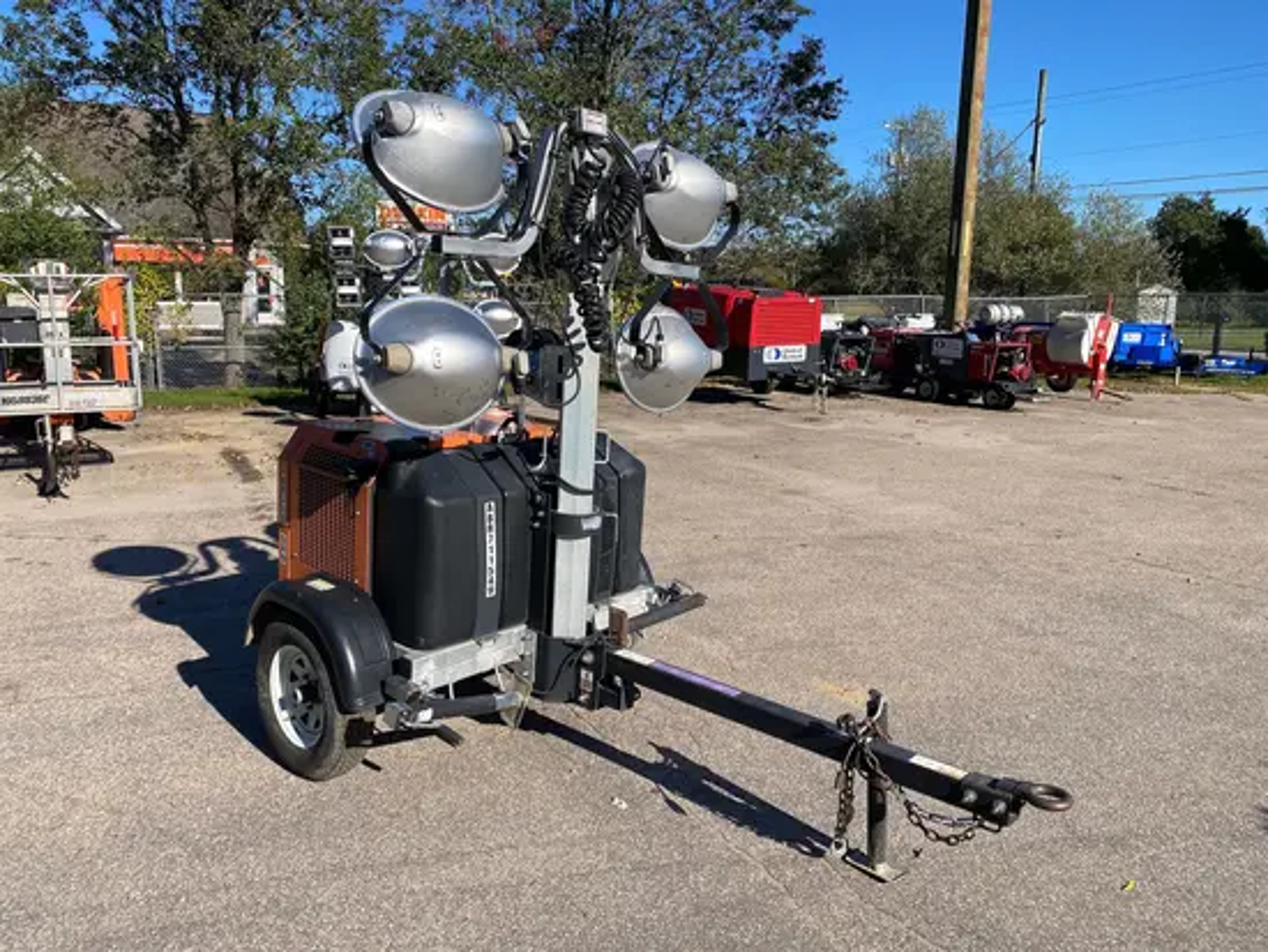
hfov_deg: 67.3
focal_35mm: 26
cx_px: 634
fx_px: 953
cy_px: 476
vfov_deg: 53.1
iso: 32
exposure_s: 1/2688
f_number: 1.8
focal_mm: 4.25
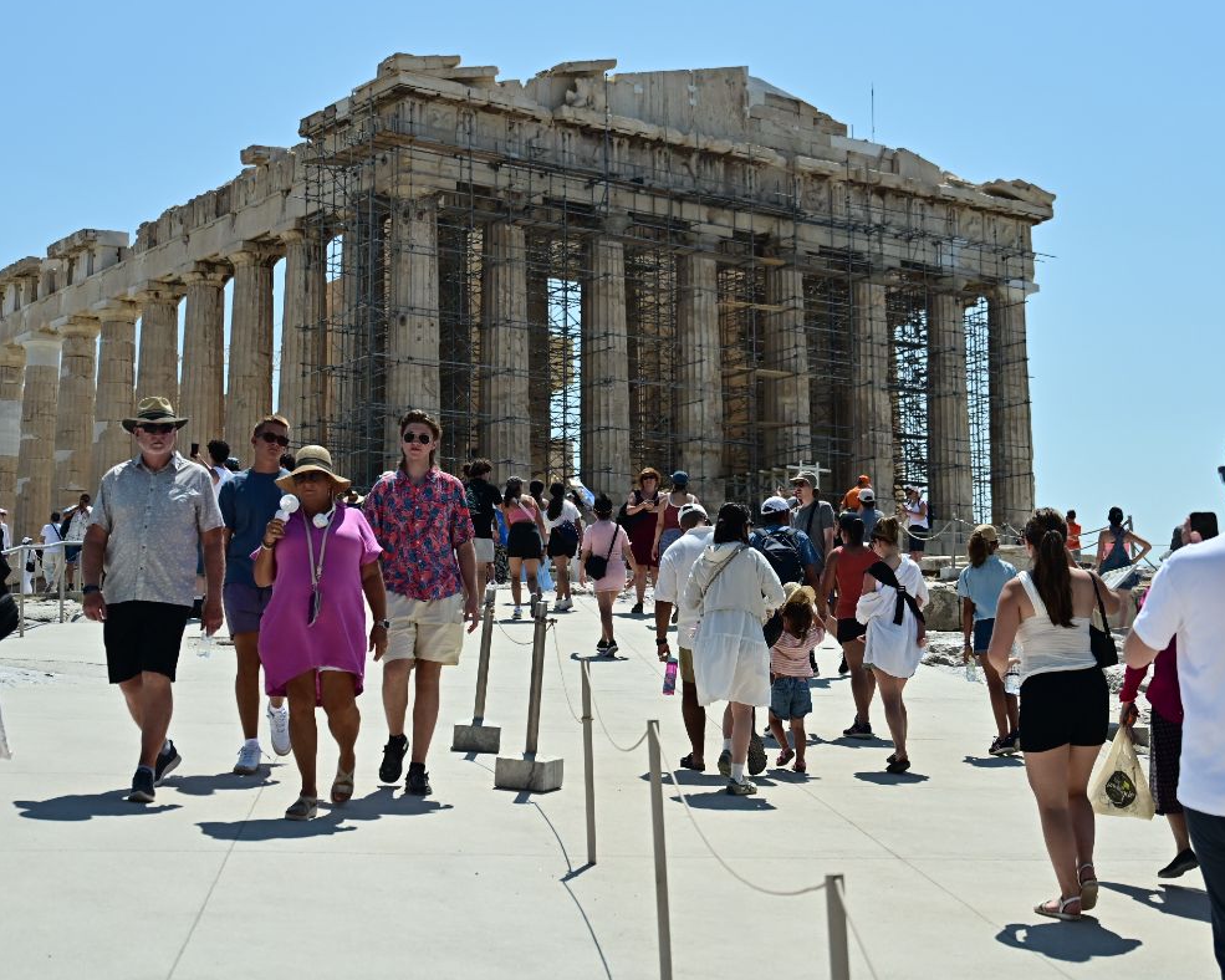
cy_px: 484
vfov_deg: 31.5
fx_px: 1740
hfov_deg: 38.8
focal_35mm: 48
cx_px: 604
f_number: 4
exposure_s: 1/8000
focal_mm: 42
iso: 400
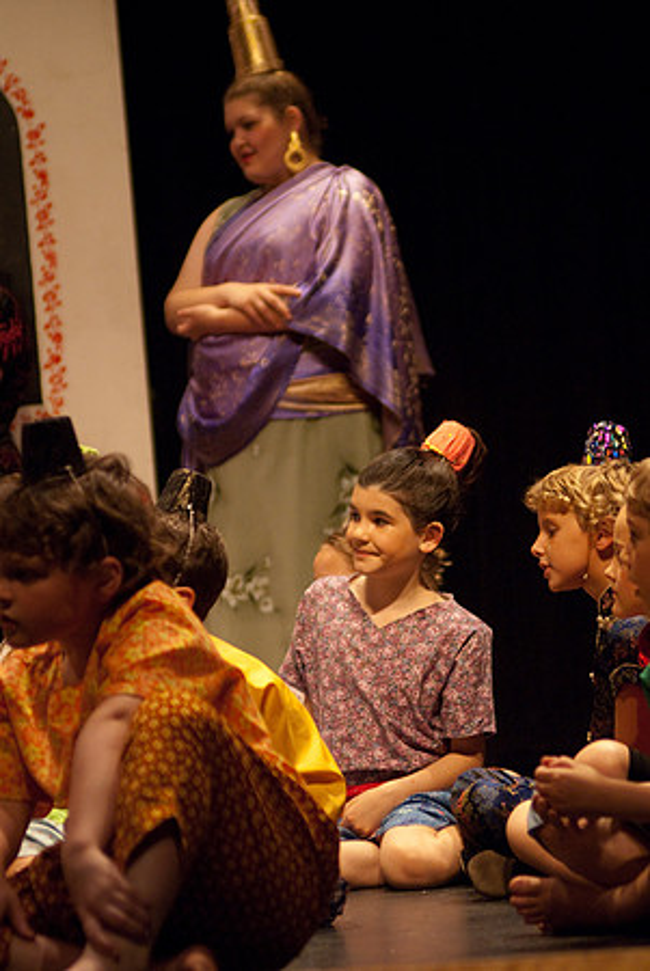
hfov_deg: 11.4
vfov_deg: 17.0
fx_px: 3242
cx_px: 325
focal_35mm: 120
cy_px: 486
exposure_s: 1/125
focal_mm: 80
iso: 1000
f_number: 2.8
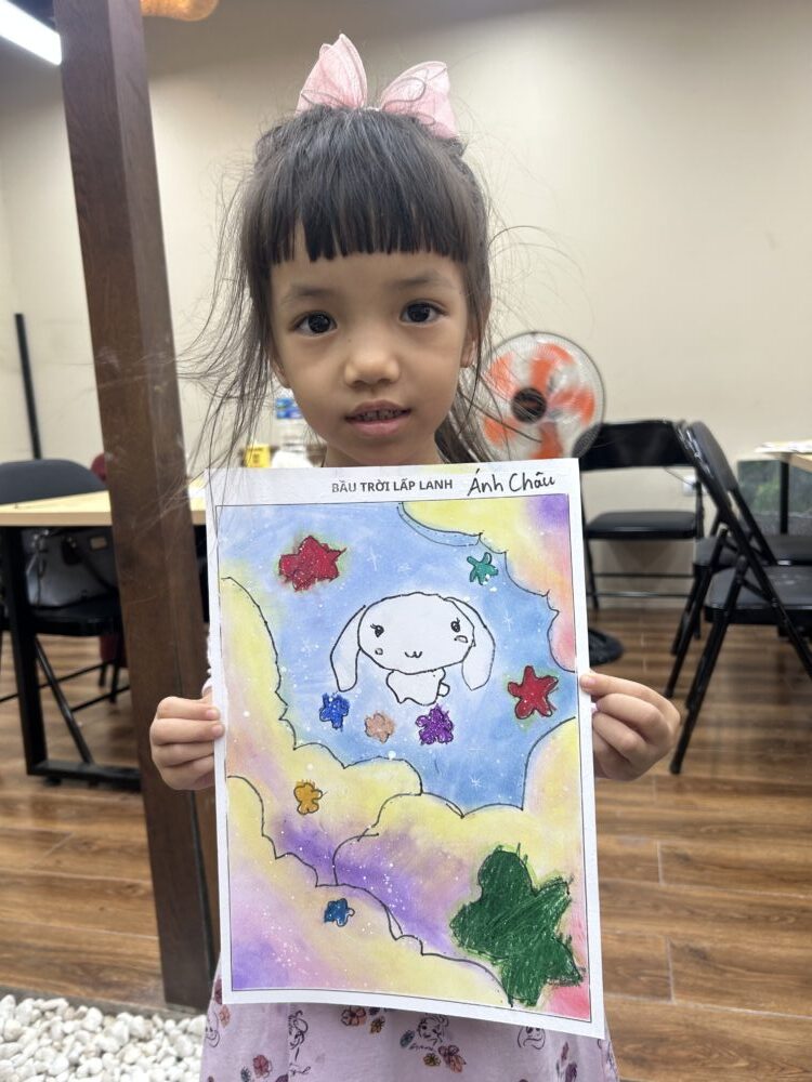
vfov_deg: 67.3
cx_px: 406
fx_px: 813
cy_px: 541
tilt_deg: -9.2
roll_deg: +2.3
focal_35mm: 26
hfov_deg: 53.1
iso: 50
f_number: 1.5
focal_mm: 5.7
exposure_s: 1/100
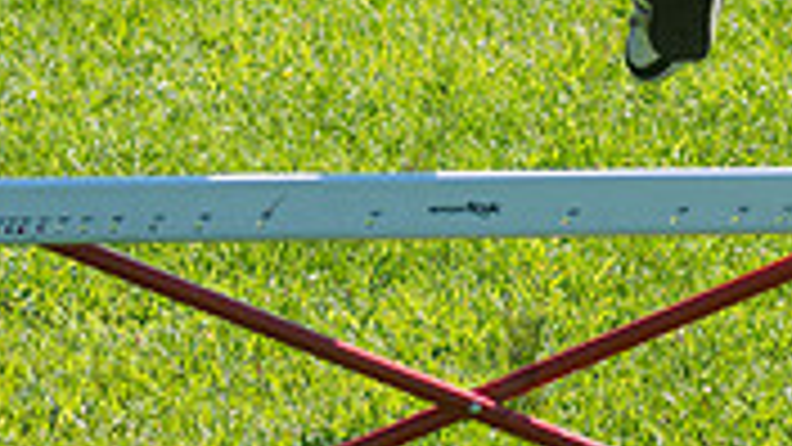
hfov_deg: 5.8
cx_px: 454
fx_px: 7833
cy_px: -11
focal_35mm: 373
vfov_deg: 3.3
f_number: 4
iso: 200
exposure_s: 1/1250
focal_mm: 86
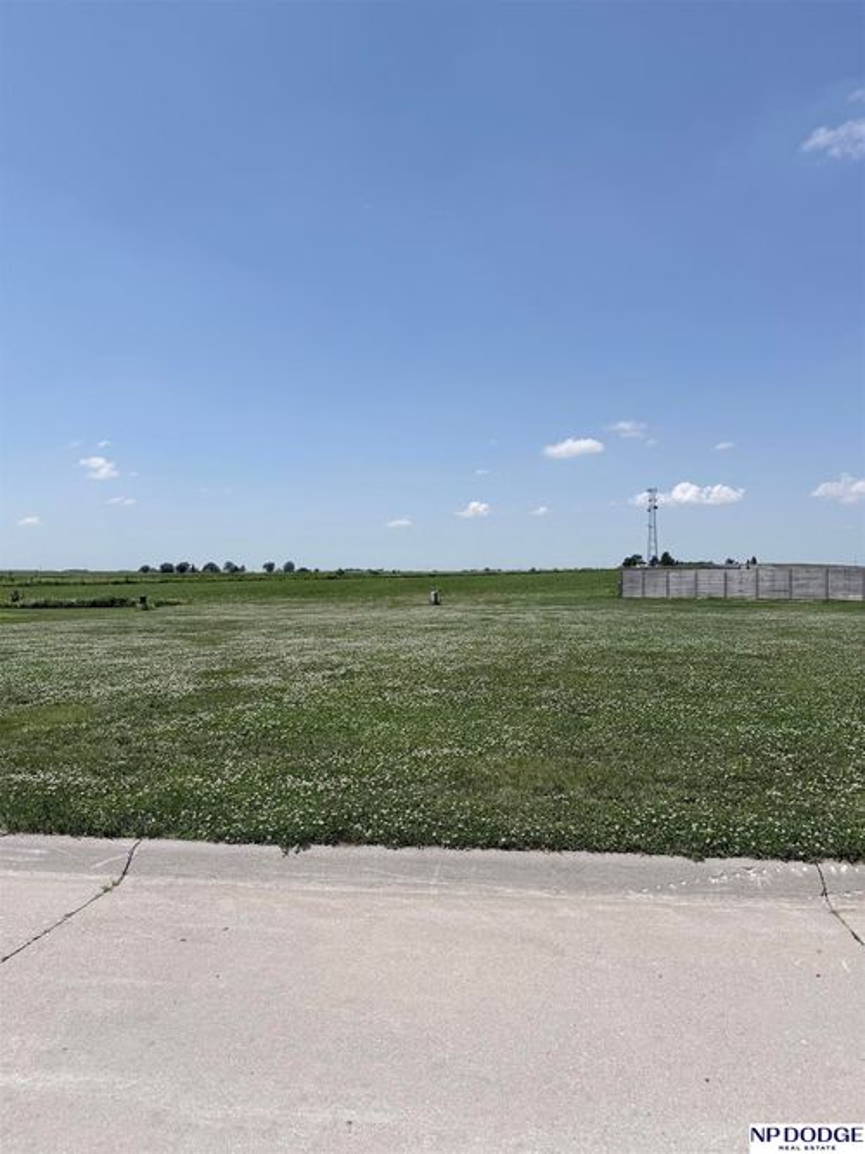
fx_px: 800
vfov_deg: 71.6
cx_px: 432
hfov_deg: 56.8
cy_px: 577
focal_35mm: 24
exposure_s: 1/9091
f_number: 1.78
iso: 80
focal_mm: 6.76
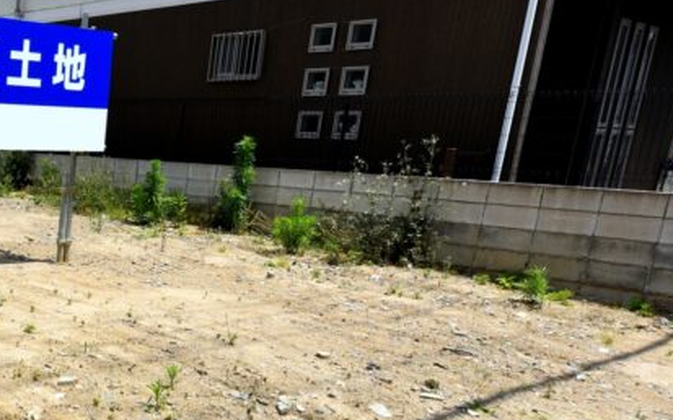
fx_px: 789
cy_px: 298
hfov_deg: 37.2
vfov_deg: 29.5
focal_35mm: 43
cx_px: -101
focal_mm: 17
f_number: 13
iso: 400
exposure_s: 1/640
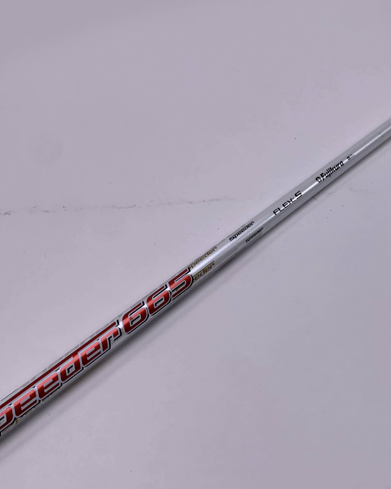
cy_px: 244
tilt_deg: -48.0
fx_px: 506
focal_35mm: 35
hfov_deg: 41.9
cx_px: 243
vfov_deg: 51.5
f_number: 1.8
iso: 25
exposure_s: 1/561
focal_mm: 4.25
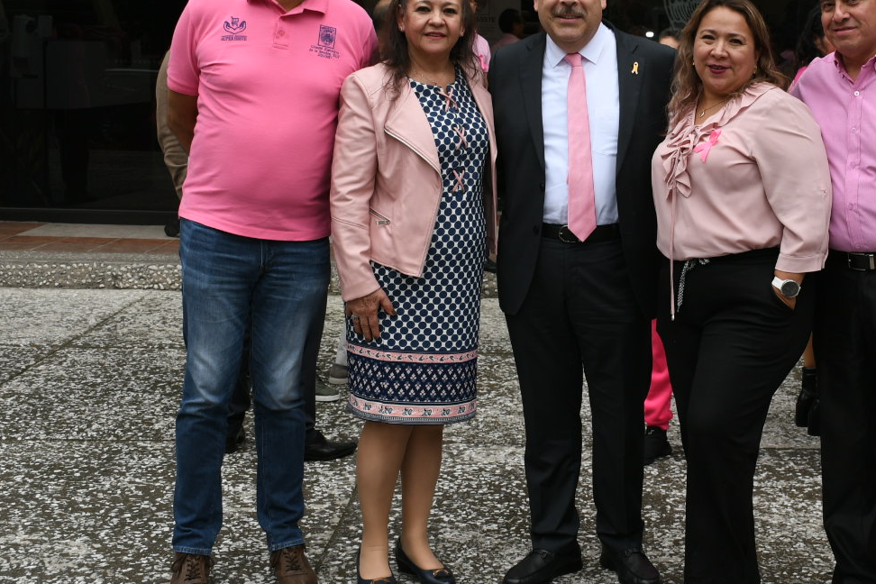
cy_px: 197
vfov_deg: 20.9
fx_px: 1582
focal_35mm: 65
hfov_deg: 30.7
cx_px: 606
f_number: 6.3
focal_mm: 26
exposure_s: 1/160
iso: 160
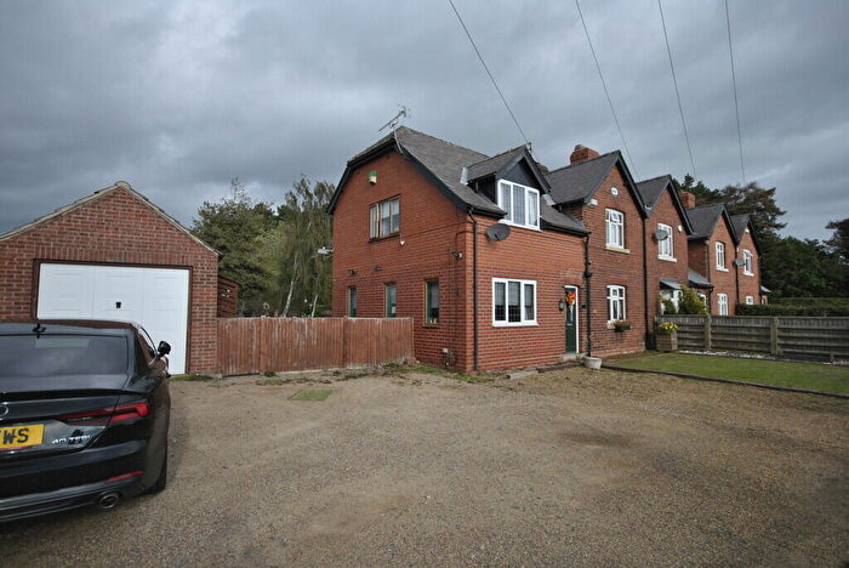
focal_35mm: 18
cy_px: 284
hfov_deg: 90.0
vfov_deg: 67.5
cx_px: 424
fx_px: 425
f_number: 4.5
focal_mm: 12
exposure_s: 1/500
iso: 110
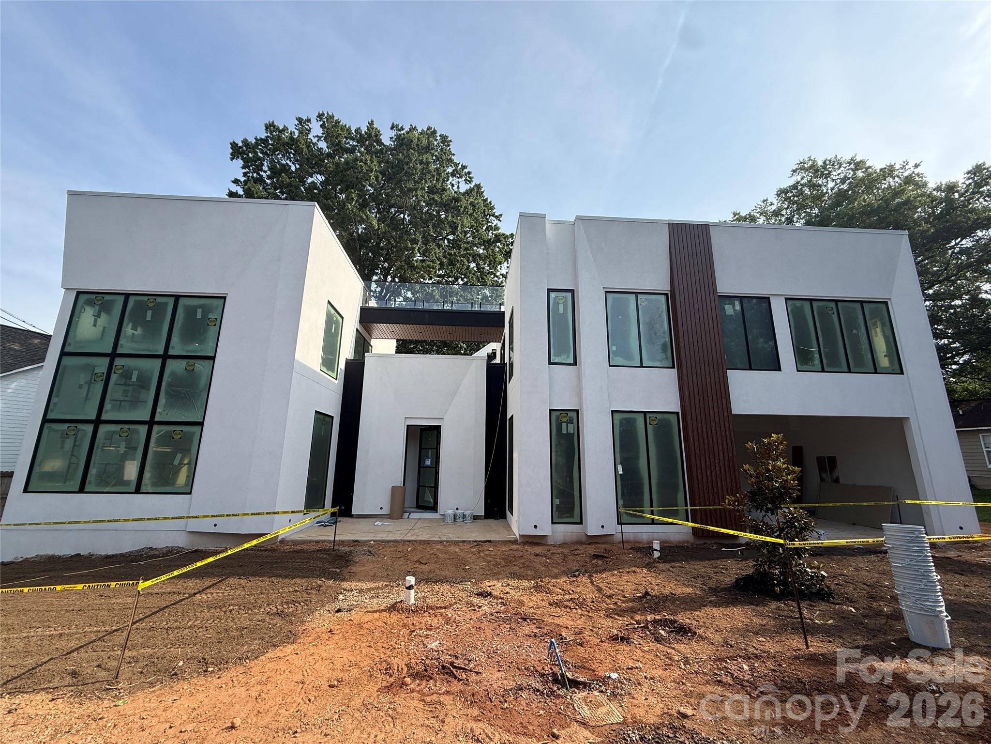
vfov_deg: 85.7
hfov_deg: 102.1
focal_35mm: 14
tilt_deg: +13.6
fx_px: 401
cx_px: 496
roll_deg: -0.9
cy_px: 372
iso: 64
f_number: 2.2
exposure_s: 1/1431
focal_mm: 2.22
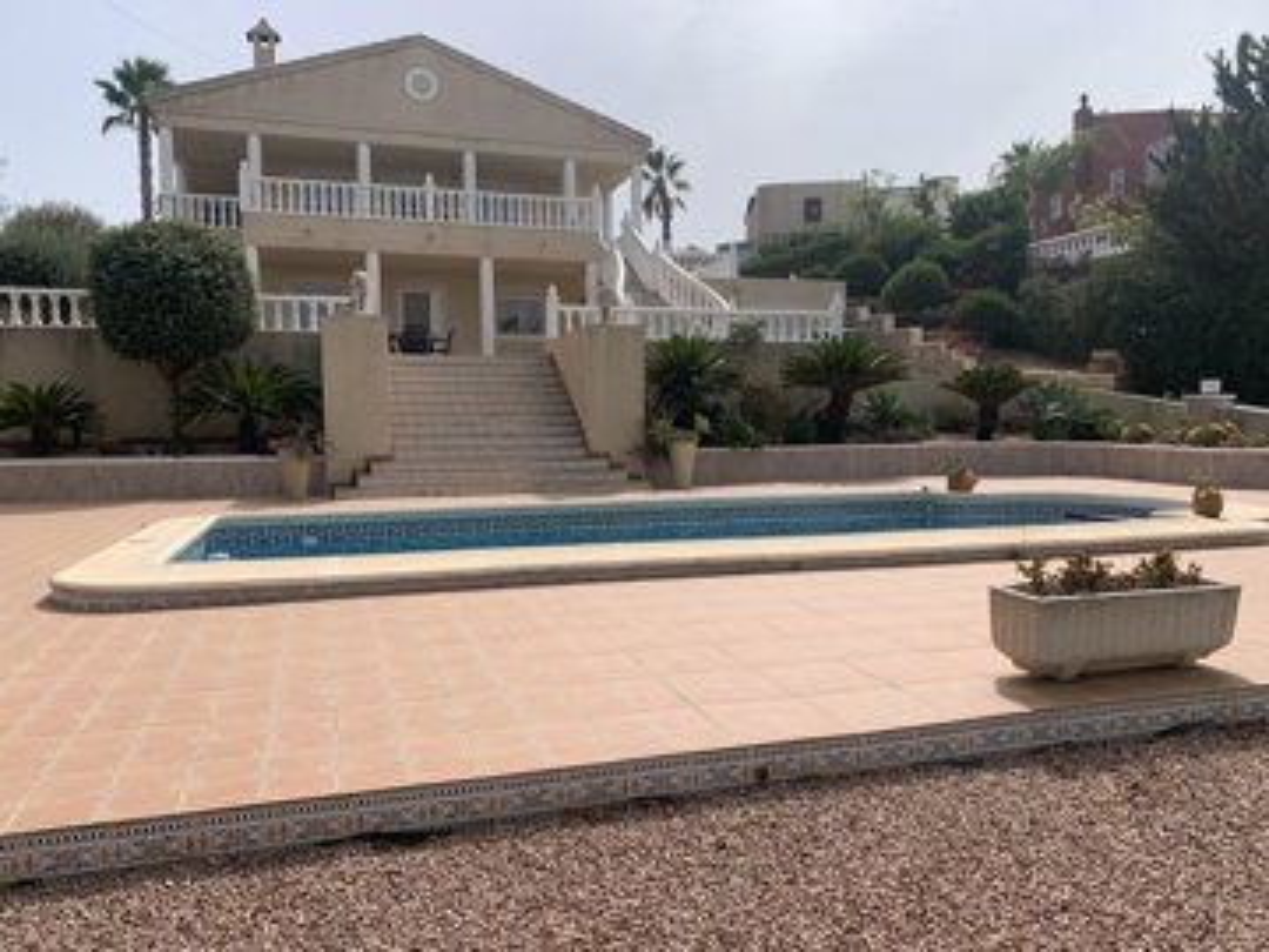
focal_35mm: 26
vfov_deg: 53.1
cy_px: 476
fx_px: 953
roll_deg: +0.2
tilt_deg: -4.8
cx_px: 634
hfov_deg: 67.3
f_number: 1.8
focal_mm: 4.25
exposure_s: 1/3788
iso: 25
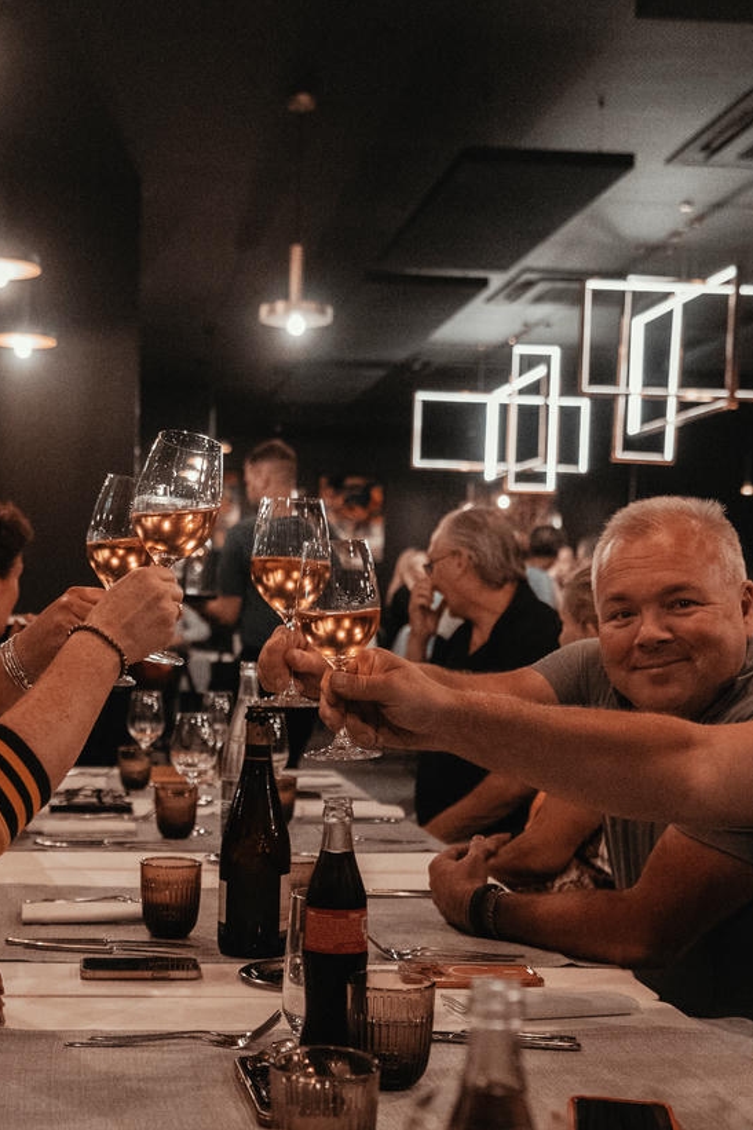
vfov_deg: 38.7
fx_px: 1601
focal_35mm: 51
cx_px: 215
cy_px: 694
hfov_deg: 26.2
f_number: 3.2
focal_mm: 31
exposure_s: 1/200
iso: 5000
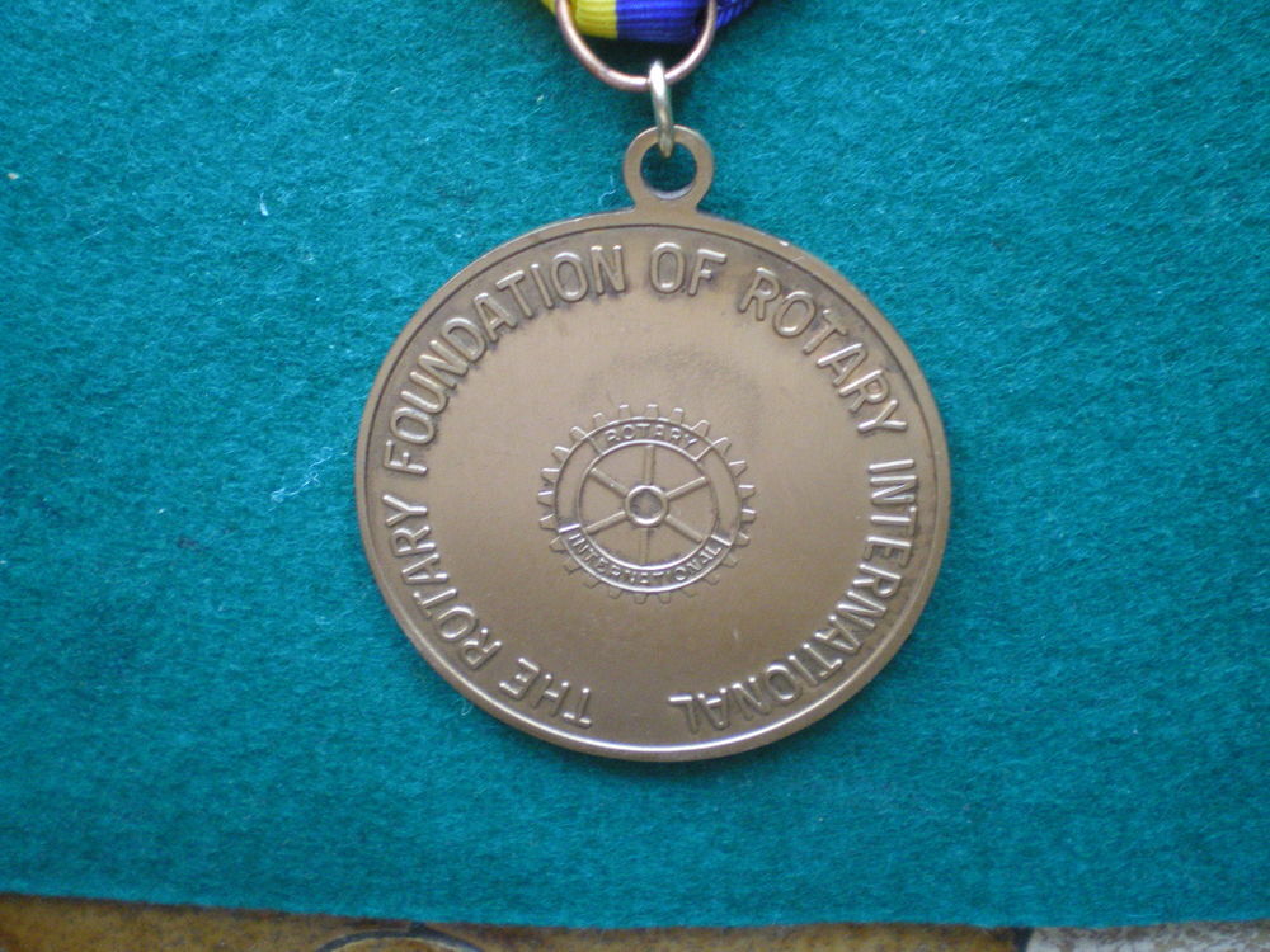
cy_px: 476
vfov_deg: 37.7
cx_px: 635
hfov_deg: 49.0
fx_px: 1394
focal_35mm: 38
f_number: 3.1
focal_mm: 6.3
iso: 400
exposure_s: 1/10
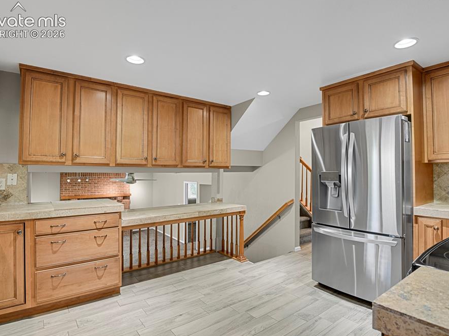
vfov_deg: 68.6
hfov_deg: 84.7
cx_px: 227
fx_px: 246
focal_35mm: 19
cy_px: 166
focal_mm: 17
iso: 250
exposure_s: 6
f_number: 6.3
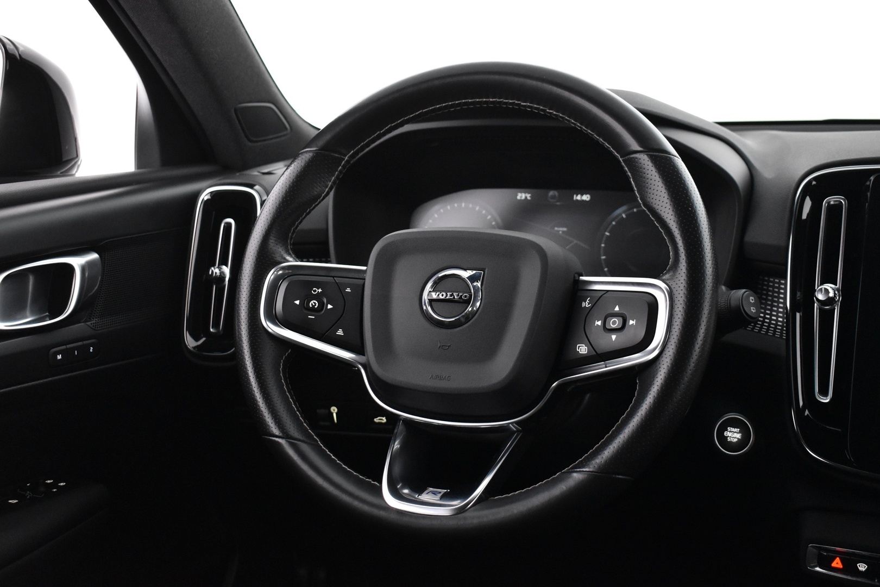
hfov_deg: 45.0
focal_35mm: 44
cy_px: 294
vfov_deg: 30.8
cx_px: 440
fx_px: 1063
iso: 3200
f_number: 4.2
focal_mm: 29
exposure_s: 1/25
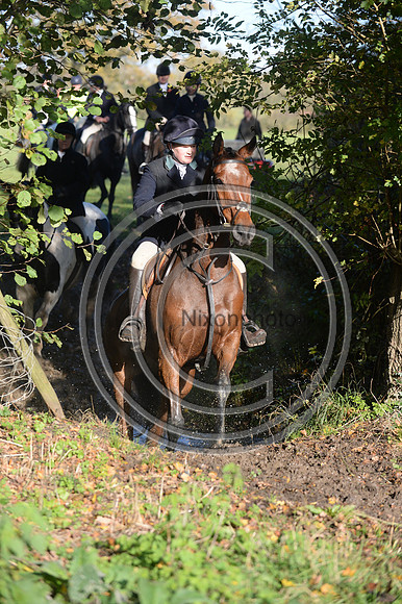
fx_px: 2012
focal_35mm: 120
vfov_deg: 17.1
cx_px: 201
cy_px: 302
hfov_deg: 11.4
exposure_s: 1/2500
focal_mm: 120
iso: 1000
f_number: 3.5
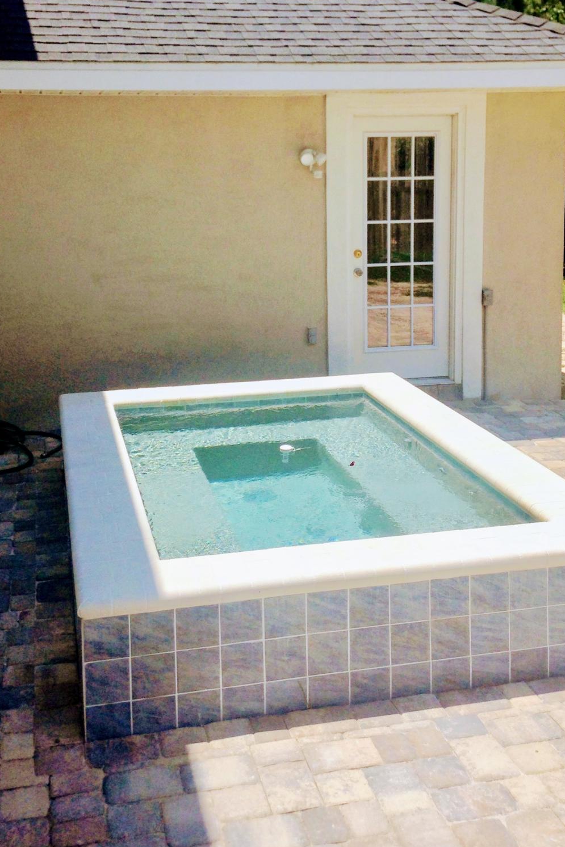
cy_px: 291
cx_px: 285
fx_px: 1083
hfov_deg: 29.3
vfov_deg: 42.2
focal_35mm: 46
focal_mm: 4.12
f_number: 2.4
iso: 50
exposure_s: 1/2584
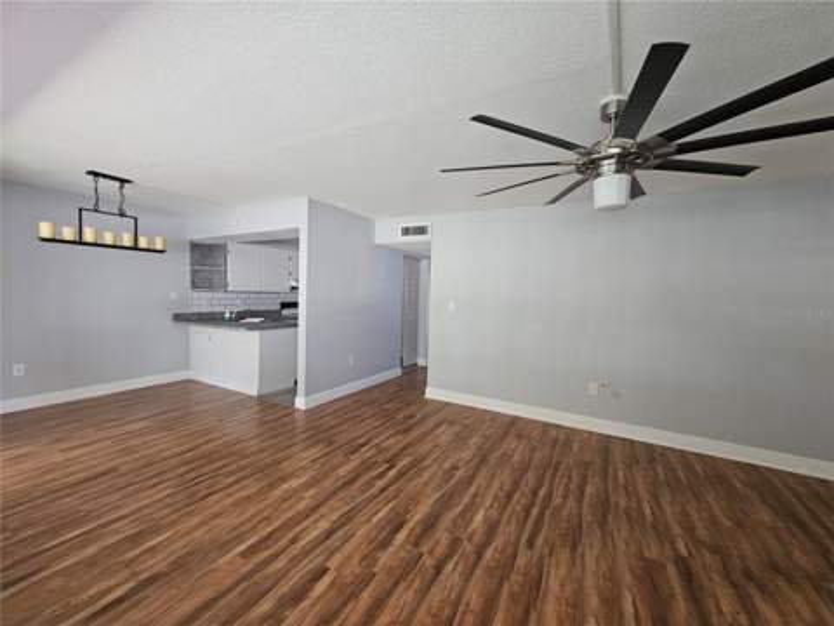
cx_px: 417
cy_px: 313
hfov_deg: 106.2
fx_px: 313
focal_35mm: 13
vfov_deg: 89.9
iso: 320
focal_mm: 2.2
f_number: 2.2
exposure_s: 1/30
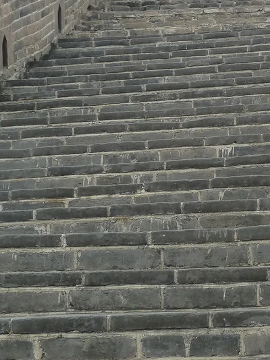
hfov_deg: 13.3
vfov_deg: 17.8
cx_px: 254
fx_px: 1145
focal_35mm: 110
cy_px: 97
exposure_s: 1/250
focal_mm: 9.1
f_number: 3.9
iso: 125
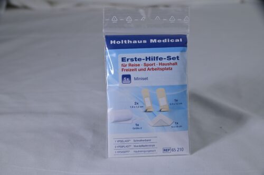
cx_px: 132
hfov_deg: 27.0
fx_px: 550
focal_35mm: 75
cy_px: 88
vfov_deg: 18.2
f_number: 10
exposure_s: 1/160
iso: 640
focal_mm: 75
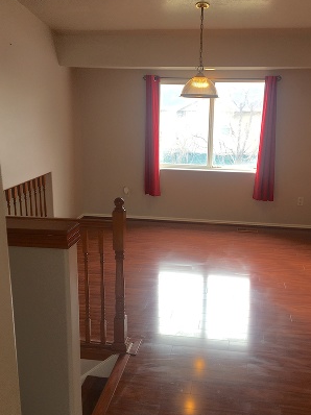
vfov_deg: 52.7
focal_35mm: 35
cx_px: 171
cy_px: 205
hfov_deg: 40.6
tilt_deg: -13.7
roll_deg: -0.1
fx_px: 420
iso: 25
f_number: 2.2
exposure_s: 1/60
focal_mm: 4.15
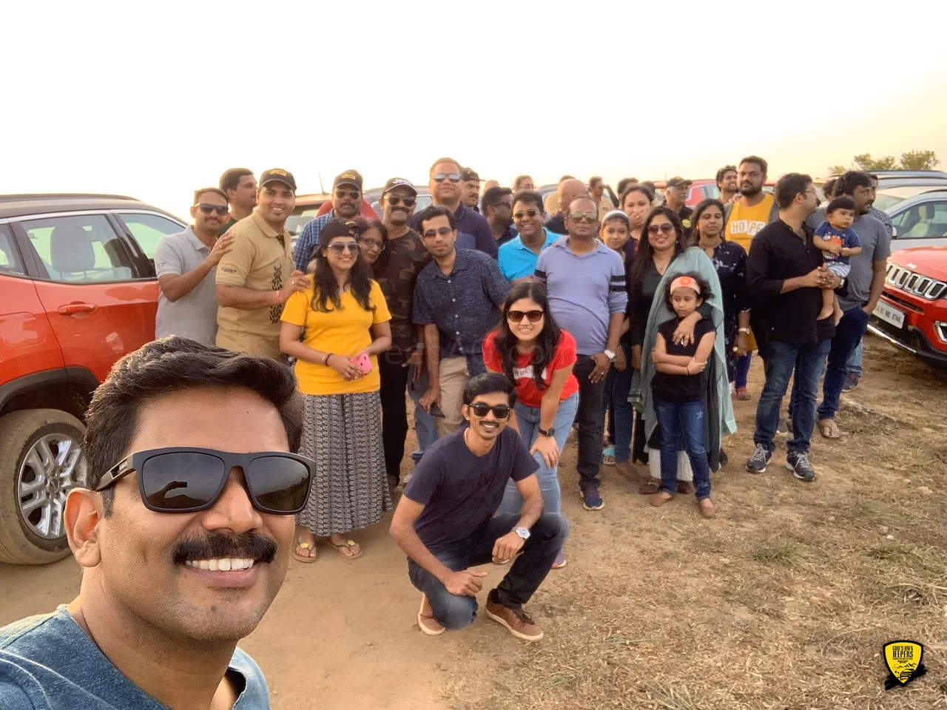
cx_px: 474
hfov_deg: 56.8
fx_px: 875
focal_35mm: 32
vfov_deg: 44.2
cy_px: 355
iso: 50
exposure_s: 1/121
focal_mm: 2.87
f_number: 2.2
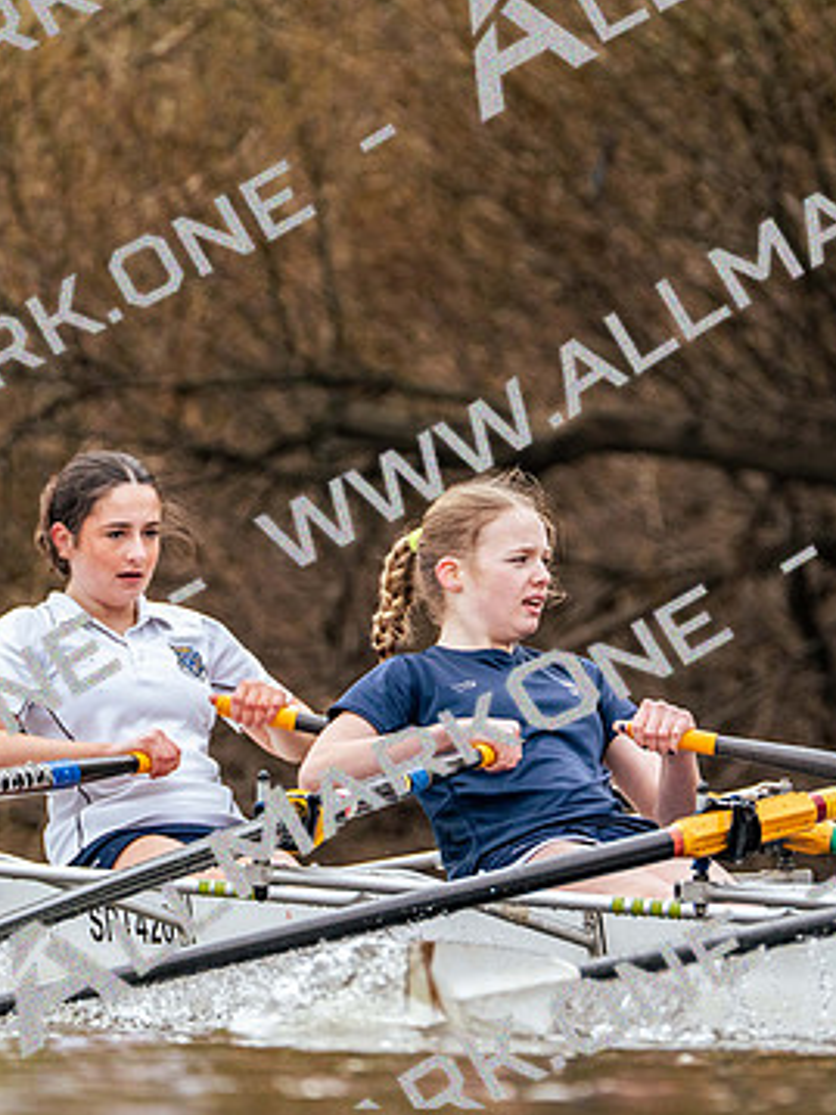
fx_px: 30061
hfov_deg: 1.6
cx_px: 640
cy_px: 576
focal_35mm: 933
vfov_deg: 2.1
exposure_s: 1/2000
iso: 2000
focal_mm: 600
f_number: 6.3
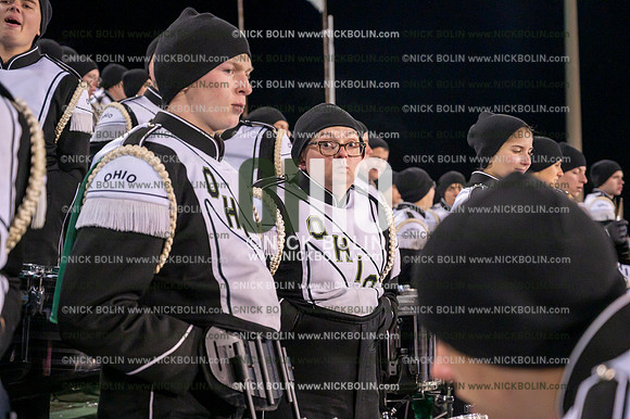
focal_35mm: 62
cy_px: 210
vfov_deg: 21.9
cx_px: 315
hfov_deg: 32.4
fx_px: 1084
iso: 5000
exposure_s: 1/640
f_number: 4.5
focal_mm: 62
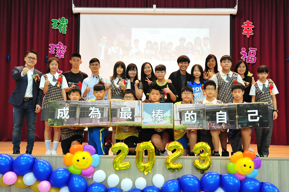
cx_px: 144
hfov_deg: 54.5
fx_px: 281
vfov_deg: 37.8
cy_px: 96
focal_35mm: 35
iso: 3200
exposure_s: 1/80
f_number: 5
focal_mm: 35
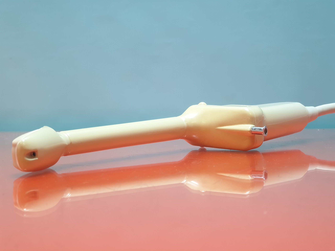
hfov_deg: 36.8
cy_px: 126
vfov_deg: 28.0
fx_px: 503
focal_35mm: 52
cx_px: 168
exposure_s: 1/25
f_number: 2.4
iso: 160
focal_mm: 6
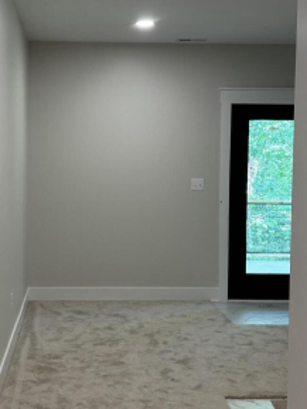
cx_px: 105
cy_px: 203
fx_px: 709
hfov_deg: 24.3
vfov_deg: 32.2
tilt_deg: -4.3
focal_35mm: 60
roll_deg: -0.5
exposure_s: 1/60
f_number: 1.6
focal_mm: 5.96
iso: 100
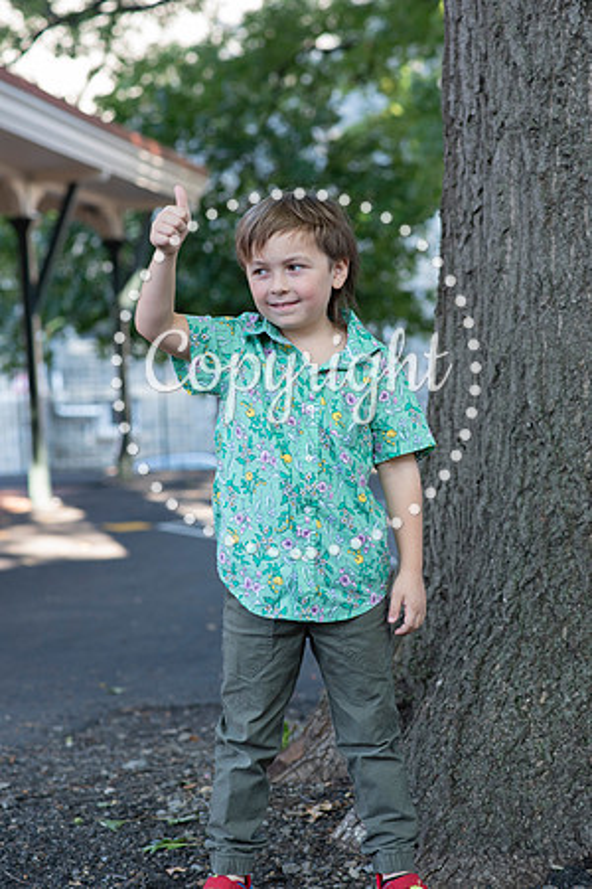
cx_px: 296
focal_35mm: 85
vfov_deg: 23.9
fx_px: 2097
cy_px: 444
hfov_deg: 16.1
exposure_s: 1/250
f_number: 4.5
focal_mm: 85
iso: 800
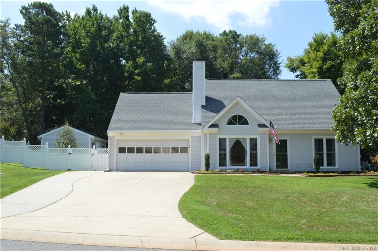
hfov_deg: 57.3
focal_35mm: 33
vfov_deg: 39.9
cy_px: 126
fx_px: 346
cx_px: 189
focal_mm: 22
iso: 800
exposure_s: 1/640
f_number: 13
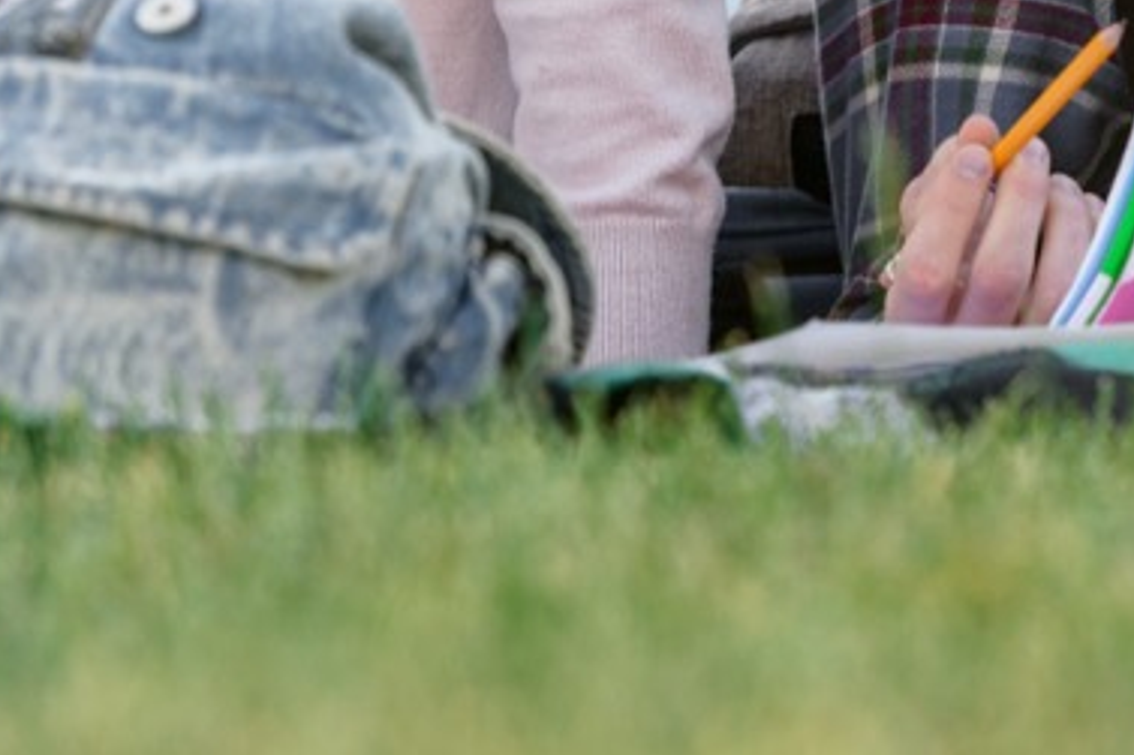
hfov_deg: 3.4
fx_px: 19300
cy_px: -463
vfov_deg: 2.2
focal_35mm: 613
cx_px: 719
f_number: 3.5
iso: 400
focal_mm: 165
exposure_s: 1/250
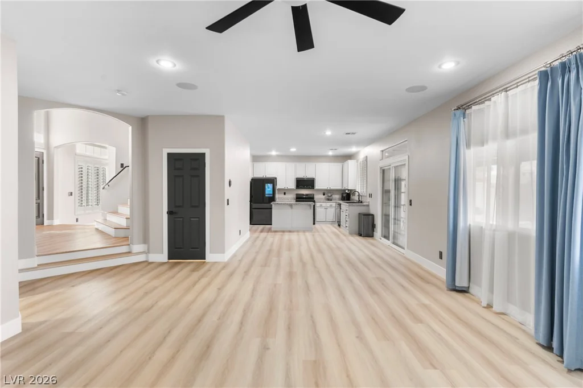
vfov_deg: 70.4
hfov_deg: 93.3
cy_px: 194
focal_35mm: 17
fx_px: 275
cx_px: 292
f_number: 8
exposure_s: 1/60
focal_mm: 17
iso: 400
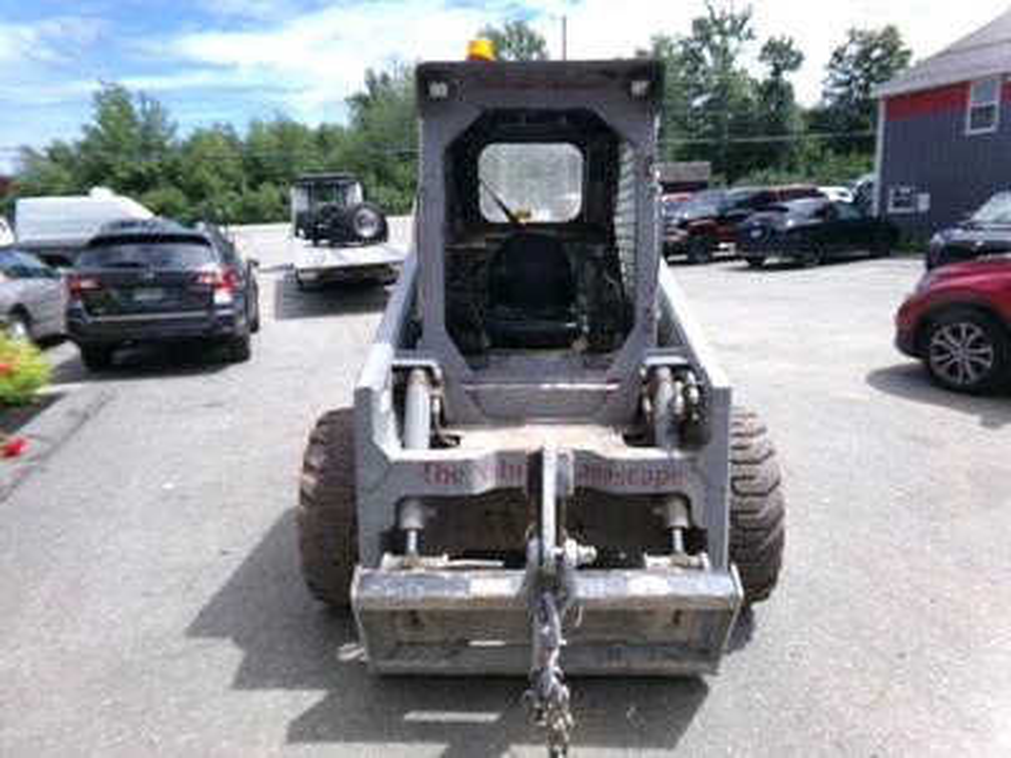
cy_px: 379
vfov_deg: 56.8
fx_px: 701
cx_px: 506
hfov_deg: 71.6
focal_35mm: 24
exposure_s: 1/80
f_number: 11.07
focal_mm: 4.3
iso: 100
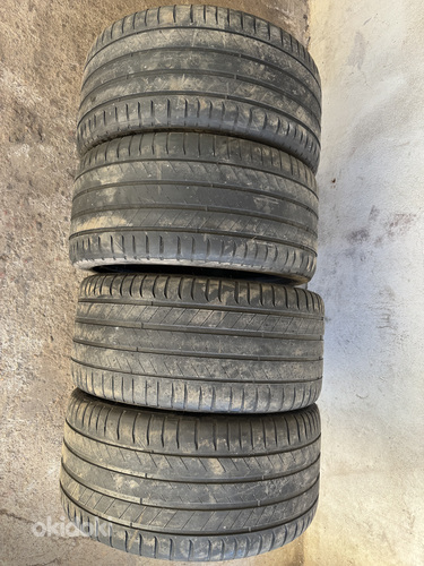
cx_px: 212
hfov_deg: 56.8
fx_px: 392
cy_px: 283
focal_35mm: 24
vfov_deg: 71.6
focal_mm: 6.76
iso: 80
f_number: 1.78
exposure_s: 1/136
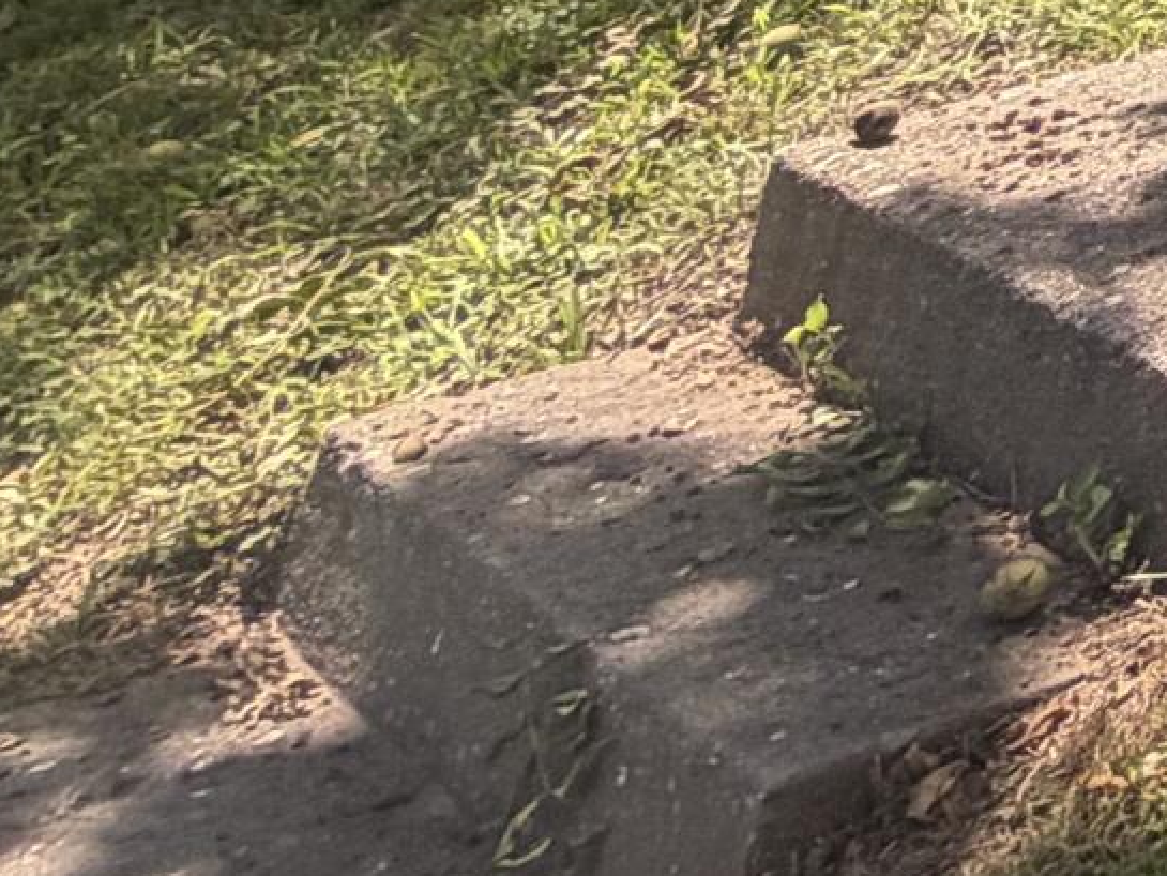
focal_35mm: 77
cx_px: 3088
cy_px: -1347
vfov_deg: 13.1
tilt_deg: +11.8
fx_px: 2596
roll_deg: -5.6
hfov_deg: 13.4
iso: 40
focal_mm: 2.22
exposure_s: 1/535
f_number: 2.2
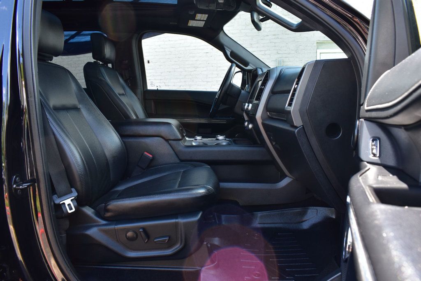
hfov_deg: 67.4
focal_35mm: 27
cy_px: 140
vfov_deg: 47.9
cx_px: 210
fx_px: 316
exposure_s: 1/50
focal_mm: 18
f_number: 8
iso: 400
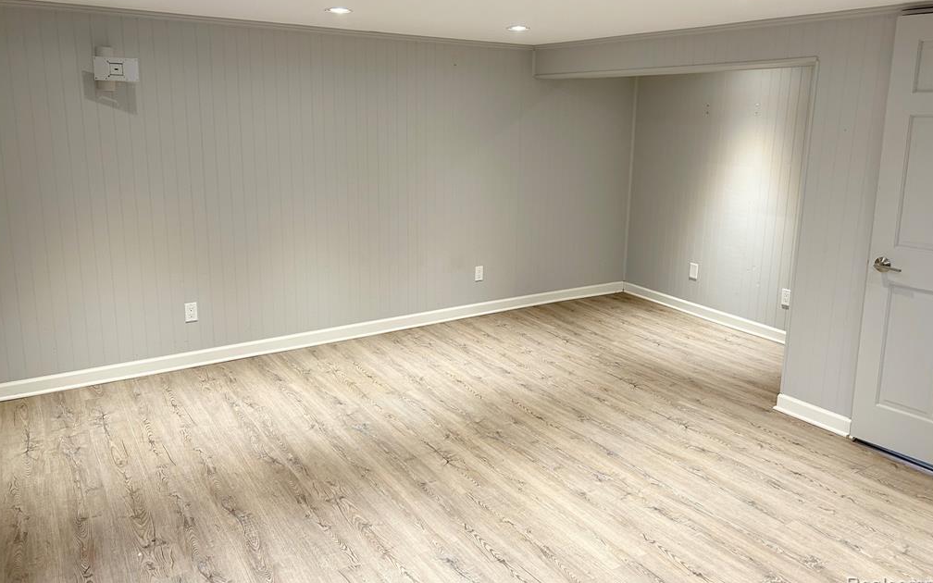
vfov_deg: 44.4
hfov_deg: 66.5
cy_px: 243
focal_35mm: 28
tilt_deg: -10.8
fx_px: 712
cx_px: 466
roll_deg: -0.4
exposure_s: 1/60
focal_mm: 5.7
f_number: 1.5
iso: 125
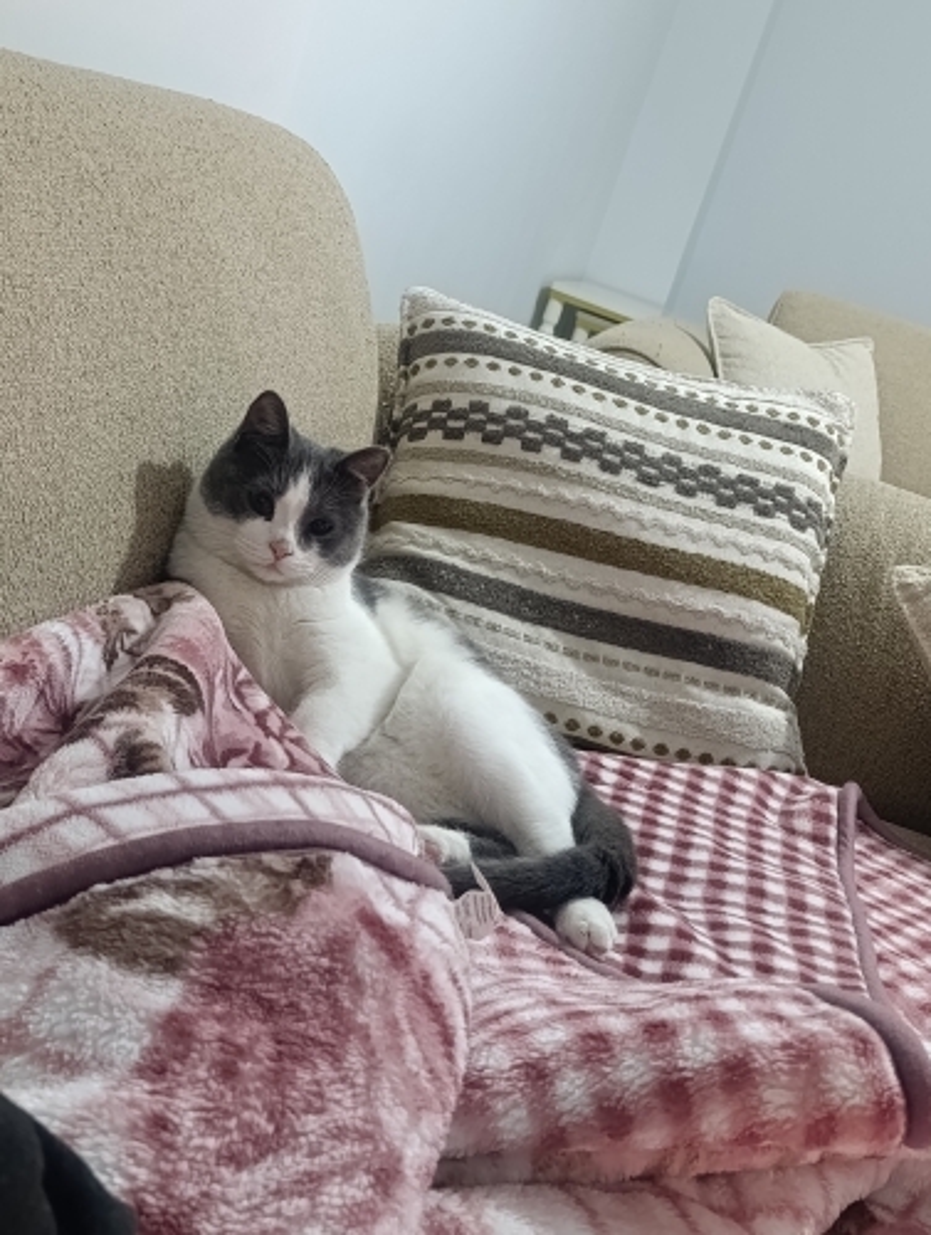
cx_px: 466
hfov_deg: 59.0
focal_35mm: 23
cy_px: 618
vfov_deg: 73.8
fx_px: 822
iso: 1600
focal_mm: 6.14
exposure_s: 1/25
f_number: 1.6
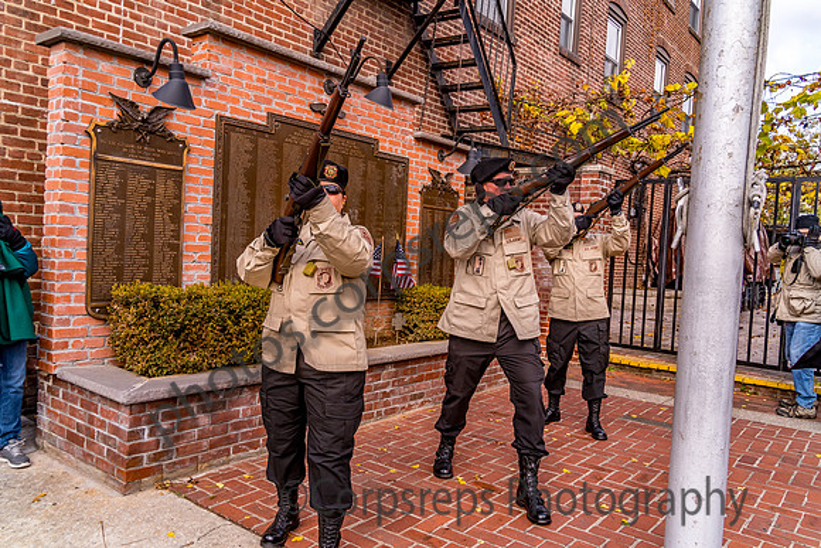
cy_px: 274
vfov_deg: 46.4
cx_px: 410
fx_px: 639
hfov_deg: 65.5
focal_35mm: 28
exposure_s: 1/640
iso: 800
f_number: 6.3
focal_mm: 28
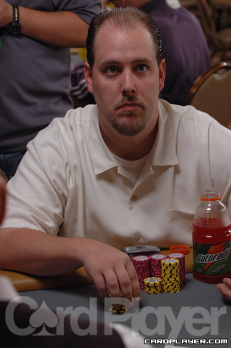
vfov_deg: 19.5
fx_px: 1014
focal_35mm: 105
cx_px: 116
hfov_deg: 13.0
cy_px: 174
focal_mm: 70
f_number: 4
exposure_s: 1/50
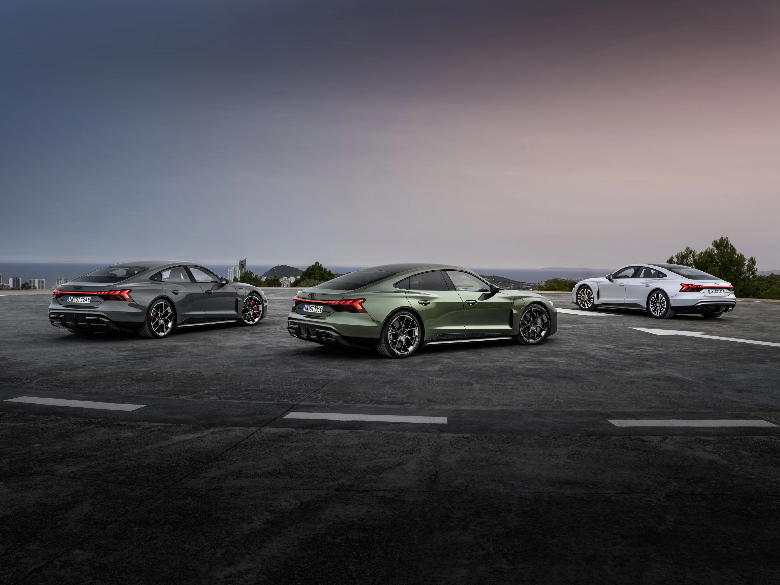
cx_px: 390
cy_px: 292
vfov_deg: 39.7
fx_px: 811
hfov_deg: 51.4
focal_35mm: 36
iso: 200
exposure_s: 1/6
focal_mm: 45
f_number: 11
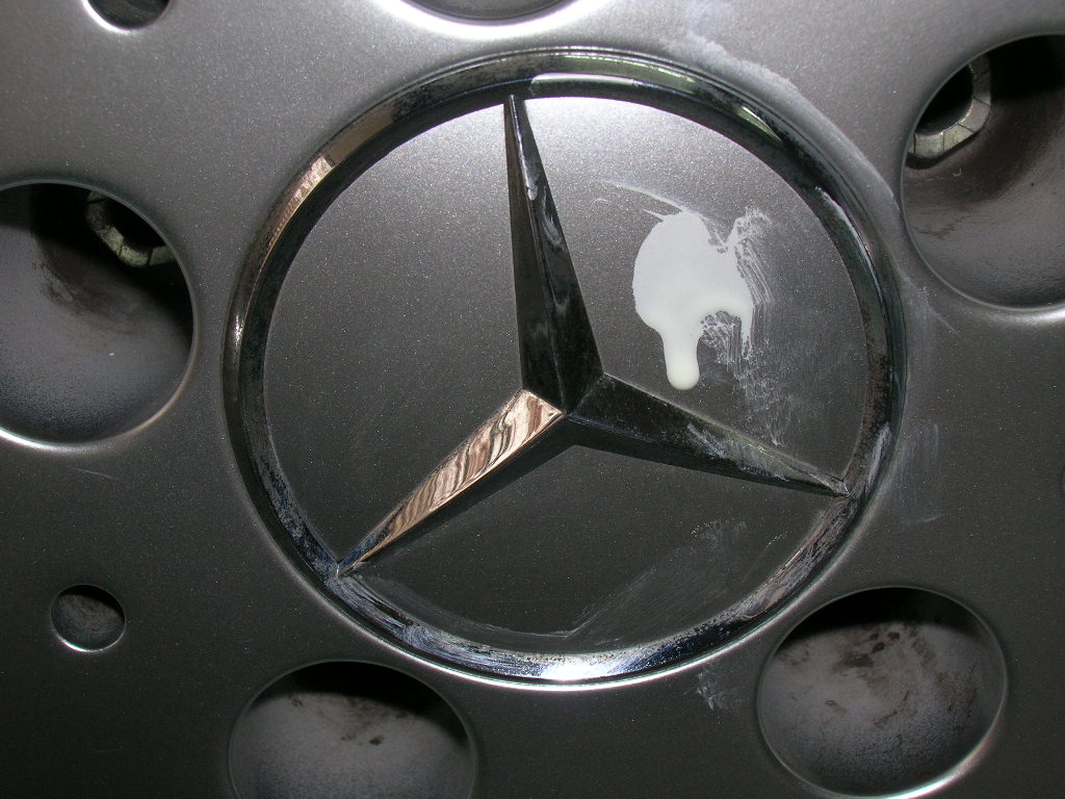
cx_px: 532
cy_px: 400
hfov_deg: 41.2
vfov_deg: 31.5
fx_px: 1415
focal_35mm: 46
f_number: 5.4
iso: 50
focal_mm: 7.7
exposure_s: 1/60.1
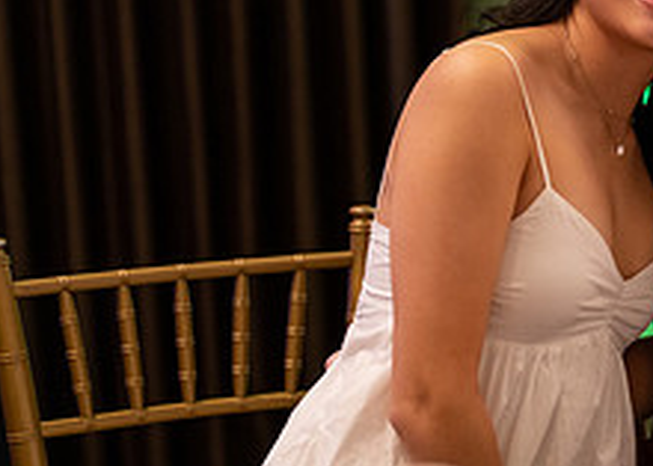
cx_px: 843
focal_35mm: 141
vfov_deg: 10.2
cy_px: 178
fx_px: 2614
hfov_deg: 13.7
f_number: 1.2
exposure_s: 1/400
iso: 1000
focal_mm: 50
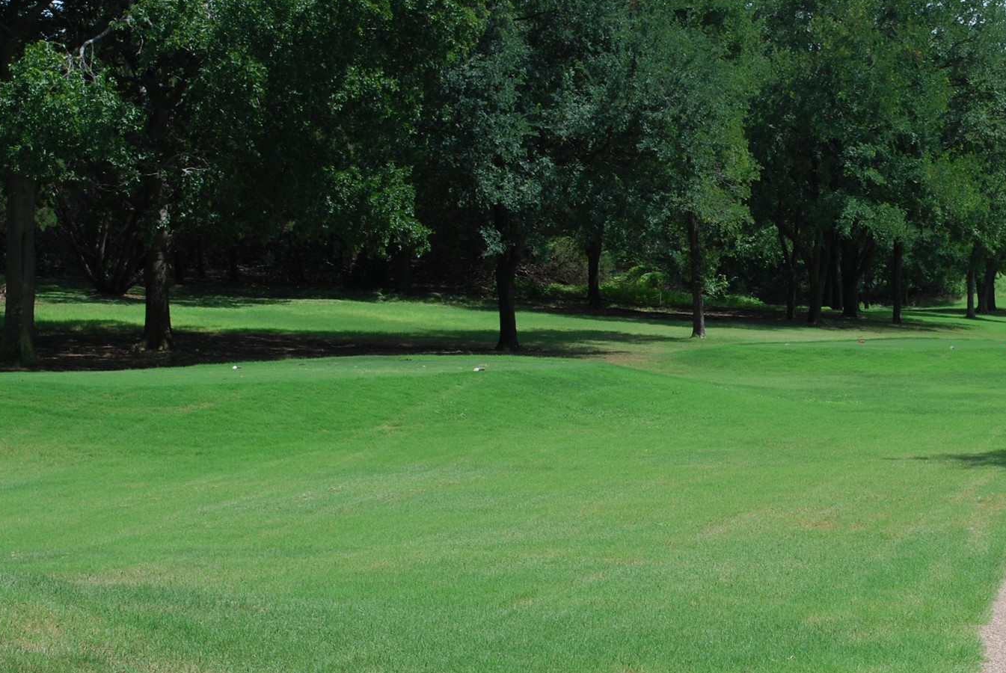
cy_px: 417
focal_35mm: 87
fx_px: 2434
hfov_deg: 23.2
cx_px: 685
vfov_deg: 15.7
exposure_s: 1/200
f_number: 7.1
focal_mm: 36
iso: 100
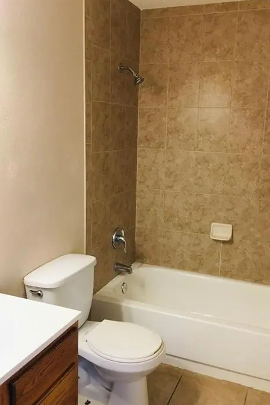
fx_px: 371
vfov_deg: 57.2
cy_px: 200
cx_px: 148
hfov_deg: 39.9
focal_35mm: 33
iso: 40
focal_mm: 4.15
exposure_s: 1/15
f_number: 2.2
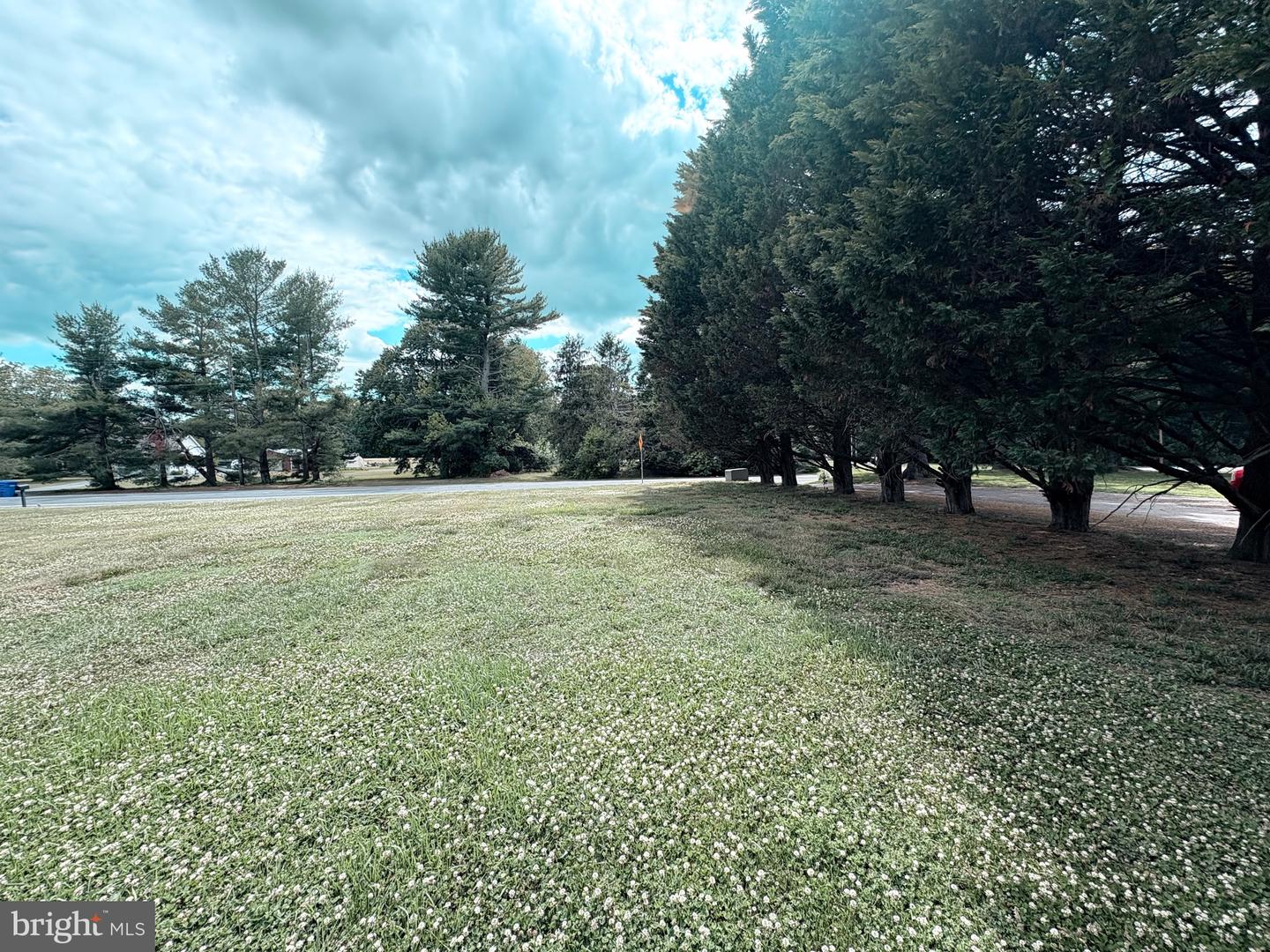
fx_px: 514
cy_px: 476
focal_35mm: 14
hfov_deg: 102.1
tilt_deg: -4.1
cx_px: 635
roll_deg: +4.5
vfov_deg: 85.7
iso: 64
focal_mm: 2.22
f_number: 2.2
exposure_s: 1/578
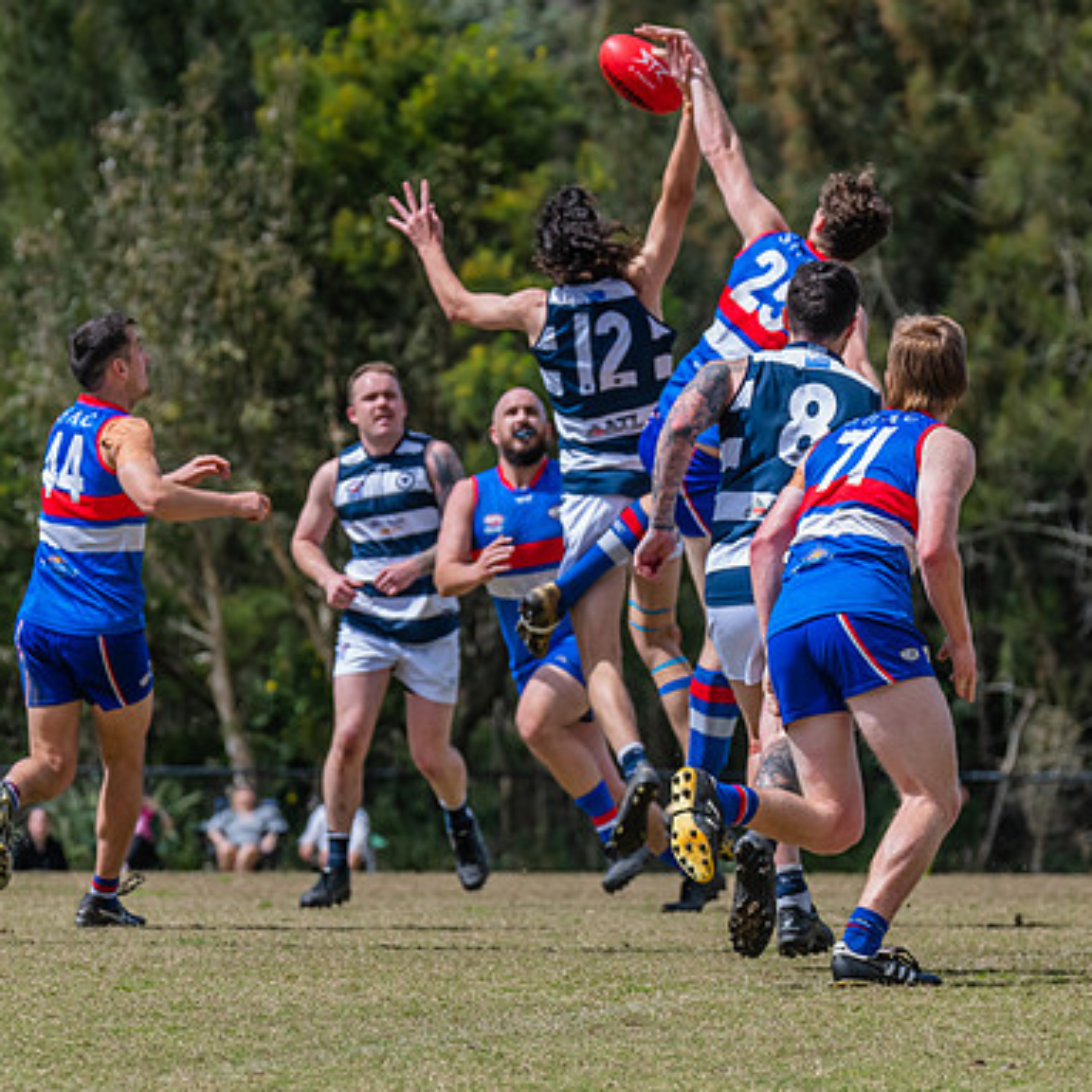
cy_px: 562
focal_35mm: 385
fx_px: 13741
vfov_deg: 4.6
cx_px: 697
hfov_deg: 4.6
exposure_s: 1/1600
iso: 800
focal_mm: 270
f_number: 8
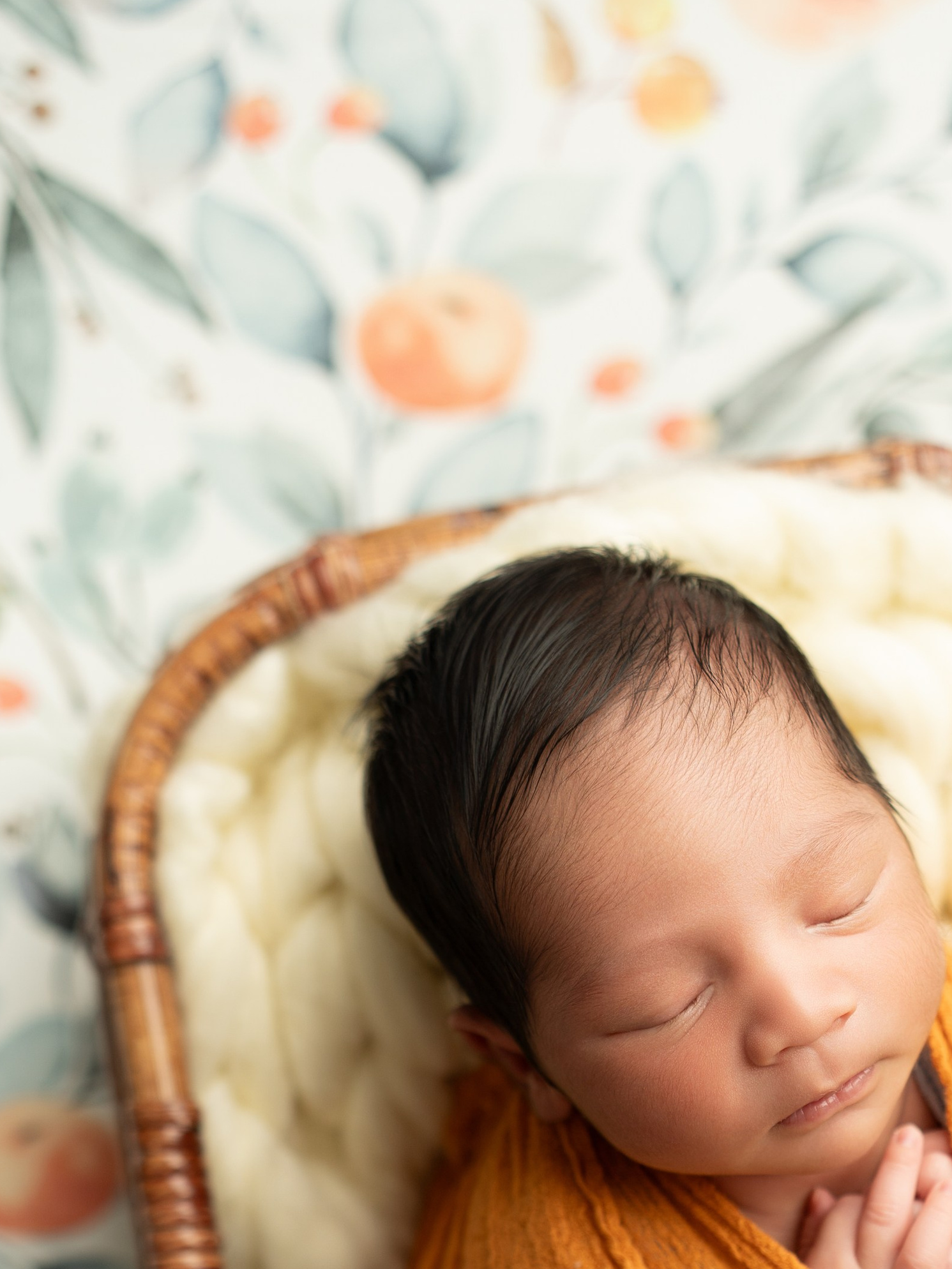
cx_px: 708
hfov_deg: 22.4
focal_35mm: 65
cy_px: 1106
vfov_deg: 28.8
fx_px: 2383
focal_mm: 35
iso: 100
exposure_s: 1/200
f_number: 2.2
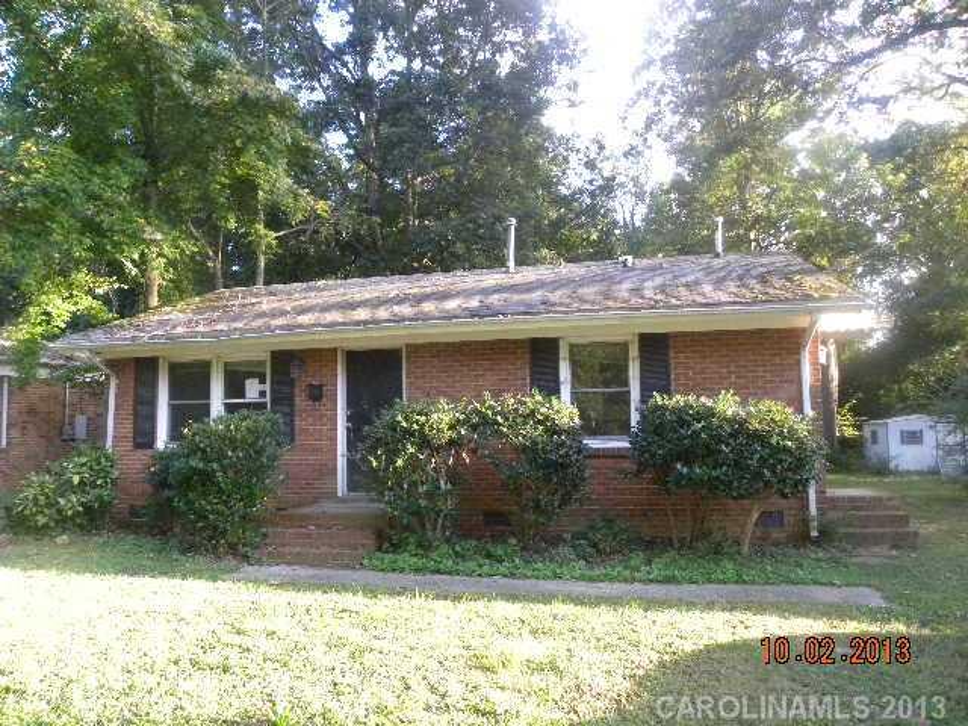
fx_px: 727
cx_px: 484
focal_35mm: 26
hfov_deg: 67.3
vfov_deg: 53.1
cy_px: 363
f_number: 2.8
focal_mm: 4.6
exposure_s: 1/153
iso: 400
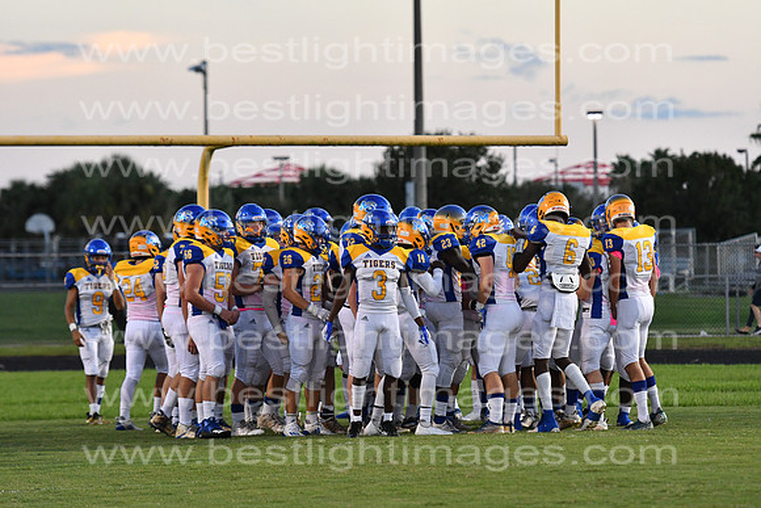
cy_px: 254
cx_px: 380
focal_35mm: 202
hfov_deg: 10.2
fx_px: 4281
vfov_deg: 6.8
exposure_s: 1/800
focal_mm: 135
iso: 1600
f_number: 4
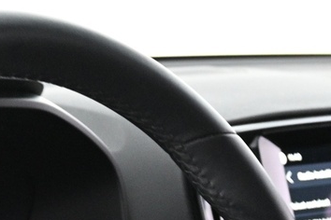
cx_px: 71
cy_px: 356
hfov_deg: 13.2
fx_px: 1420
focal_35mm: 154
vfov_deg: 8.6
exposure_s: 1/13
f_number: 4
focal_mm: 22.5
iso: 1600
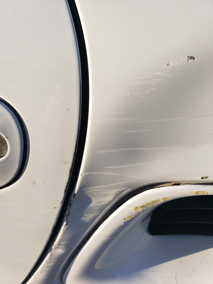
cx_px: 106
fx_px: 213
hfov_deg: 53.1
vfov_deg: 67.3
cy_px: 142
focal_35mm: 26
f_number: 2.4
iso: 50
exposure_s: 1/787
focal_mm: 4.3
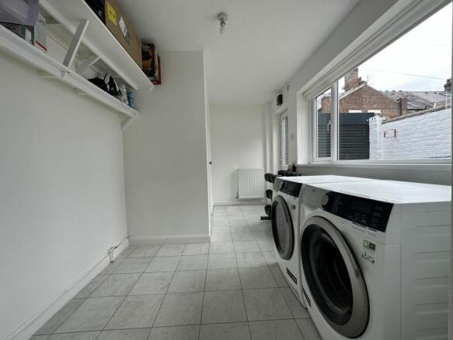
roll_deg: +1.4
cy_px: 170
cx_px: 226
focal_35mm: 14
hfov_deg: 102.1
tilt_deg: -2.3
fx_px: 183
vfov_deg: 85.7
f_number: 2.2
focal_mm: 2.22
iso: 40
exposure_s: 1/344
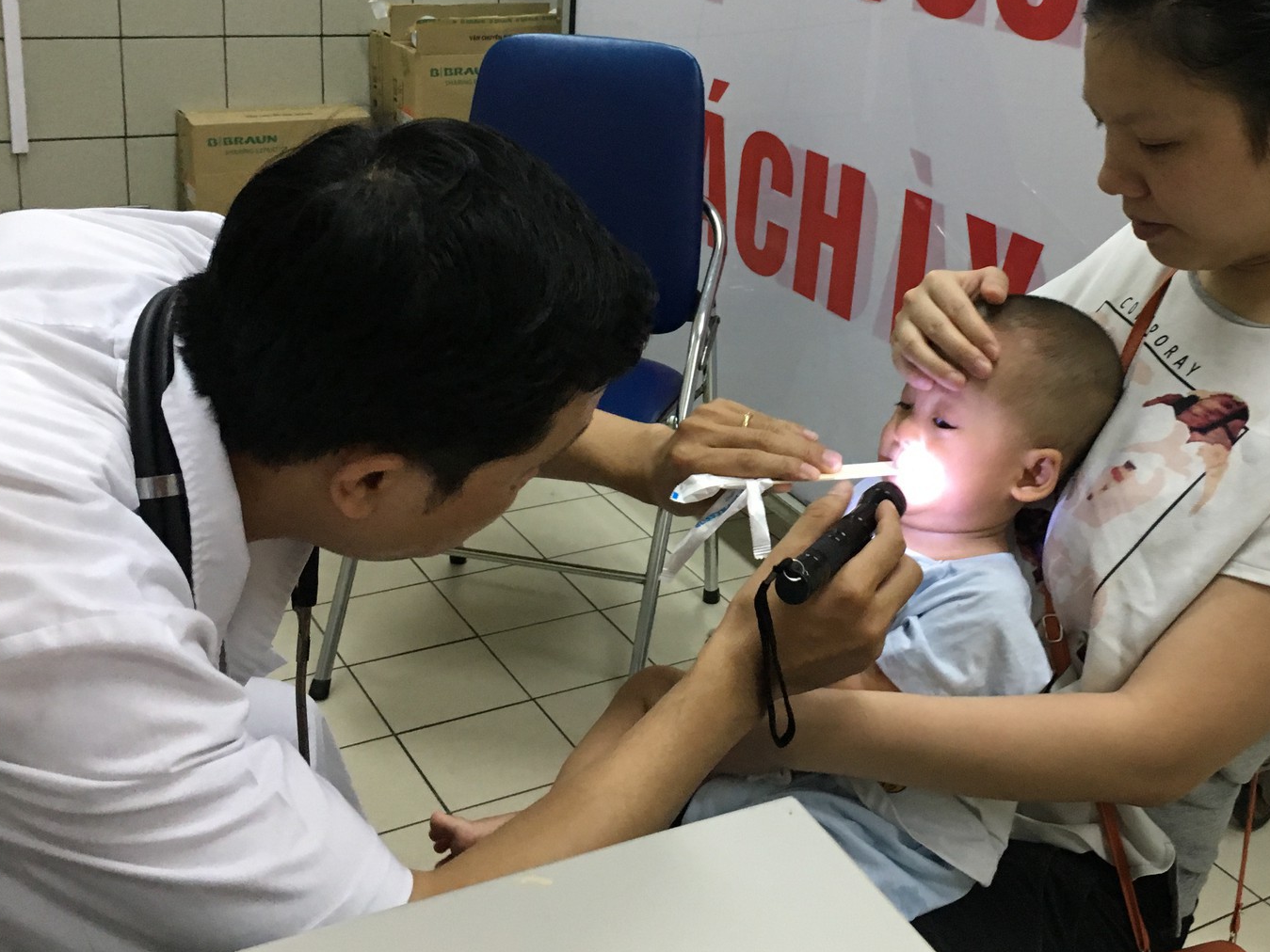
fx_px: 1578
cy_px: 304
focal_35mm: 43
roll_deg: -4.6
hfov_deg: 43.5
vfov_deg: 33.3
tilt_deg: -16.5
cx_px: 792
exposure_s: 1/33
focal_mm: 4.15
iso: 160
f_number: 2.2
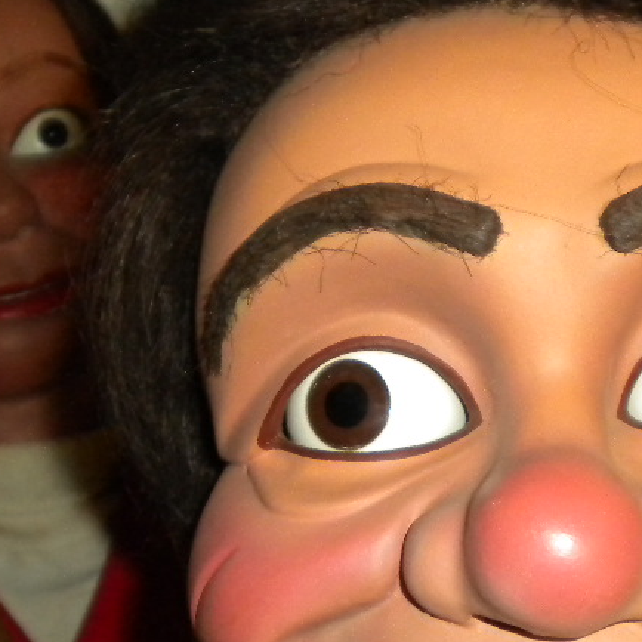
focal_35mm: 73
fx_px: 1532
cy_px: 518
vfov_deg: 23.3
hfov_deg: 23.6
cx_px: 383
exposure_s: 1/30
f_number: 3.1
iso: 400
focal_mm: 6.3
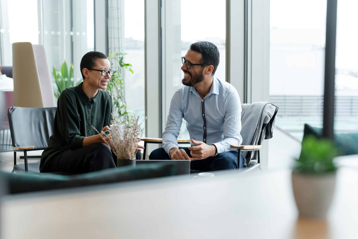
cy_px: 120
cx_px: 179
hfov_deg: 39.6
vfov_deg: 27.0
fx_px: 497
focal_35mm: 50
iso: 800
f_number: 2.8
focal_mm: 50
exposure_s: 1/400
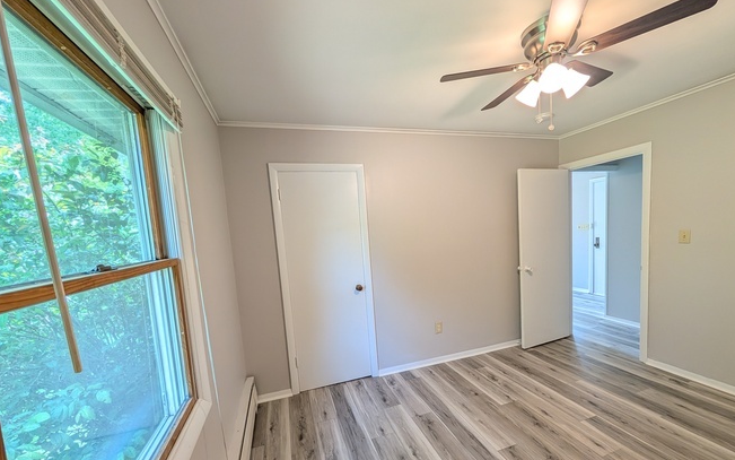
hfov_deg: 109.3
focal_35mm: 13
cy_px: 254
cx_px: 374
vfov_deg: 82.6
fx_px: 260
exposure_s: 1/90.1
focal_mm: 2.02
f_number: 1.7
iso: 118
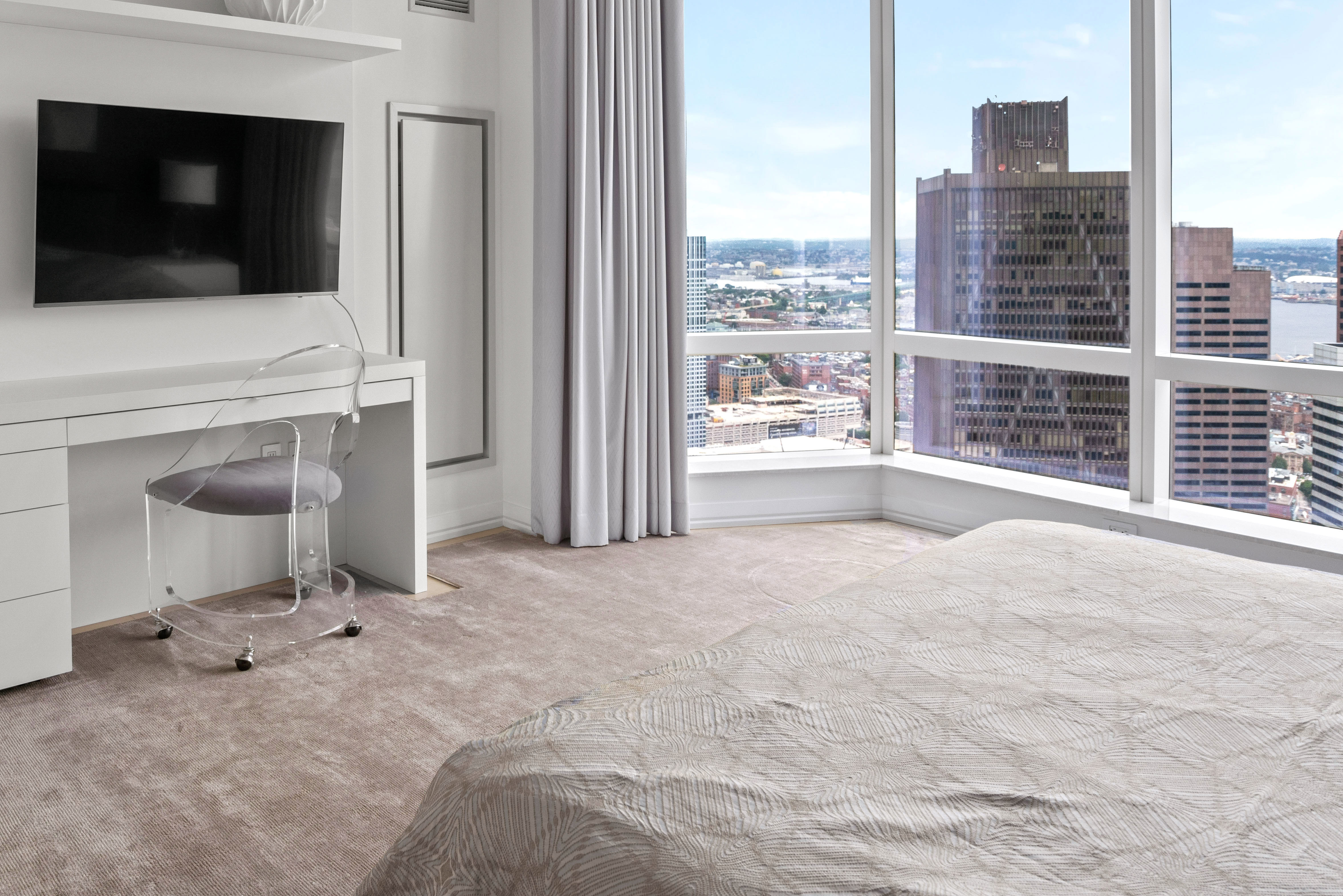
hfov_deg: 66.0
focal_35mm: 27
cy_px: 223
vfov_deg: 46.2
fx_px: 1007
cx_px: 479
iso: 320
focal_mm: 16
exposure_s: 1/30
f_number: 8
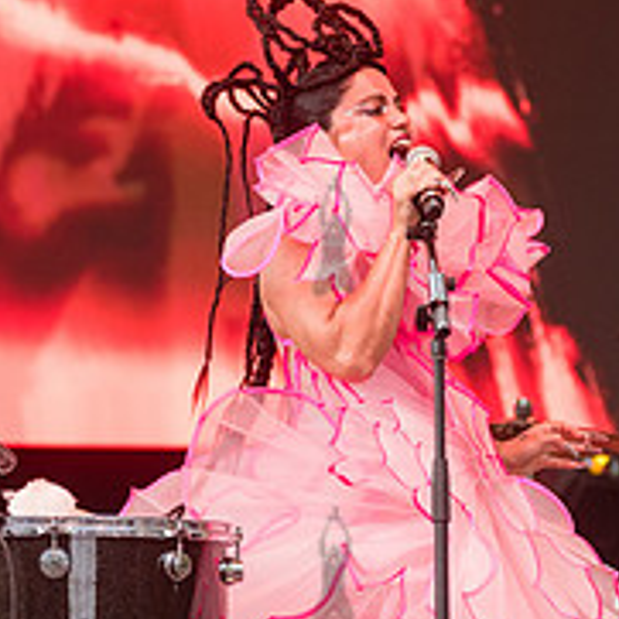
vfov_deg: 5.4
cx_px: 332
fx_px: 6616
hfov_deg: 5.4
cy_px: 234
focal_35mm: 327
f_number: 4
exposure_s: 1/320
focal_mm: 120
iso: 1000
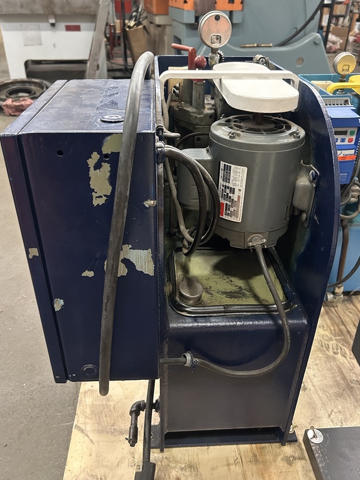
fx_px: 388
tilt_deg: -29.9
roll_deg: +0.0
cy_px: 225
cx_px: 180
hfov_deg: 49.7
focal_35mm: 28
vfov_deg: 63.4
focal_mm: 5.7
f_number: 1.5
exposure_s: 1/40
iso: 500
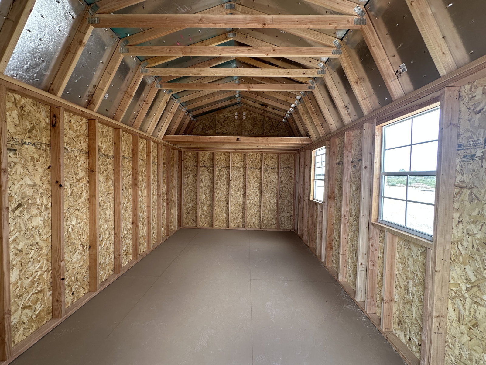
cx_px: 243
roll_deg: -1.8
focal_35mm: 14
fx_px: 197
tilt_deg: -2.7
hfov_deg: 102.1
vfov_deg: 85.7
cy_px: 182
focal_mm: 2.22
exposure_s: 1/99
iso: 80
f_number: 2.2
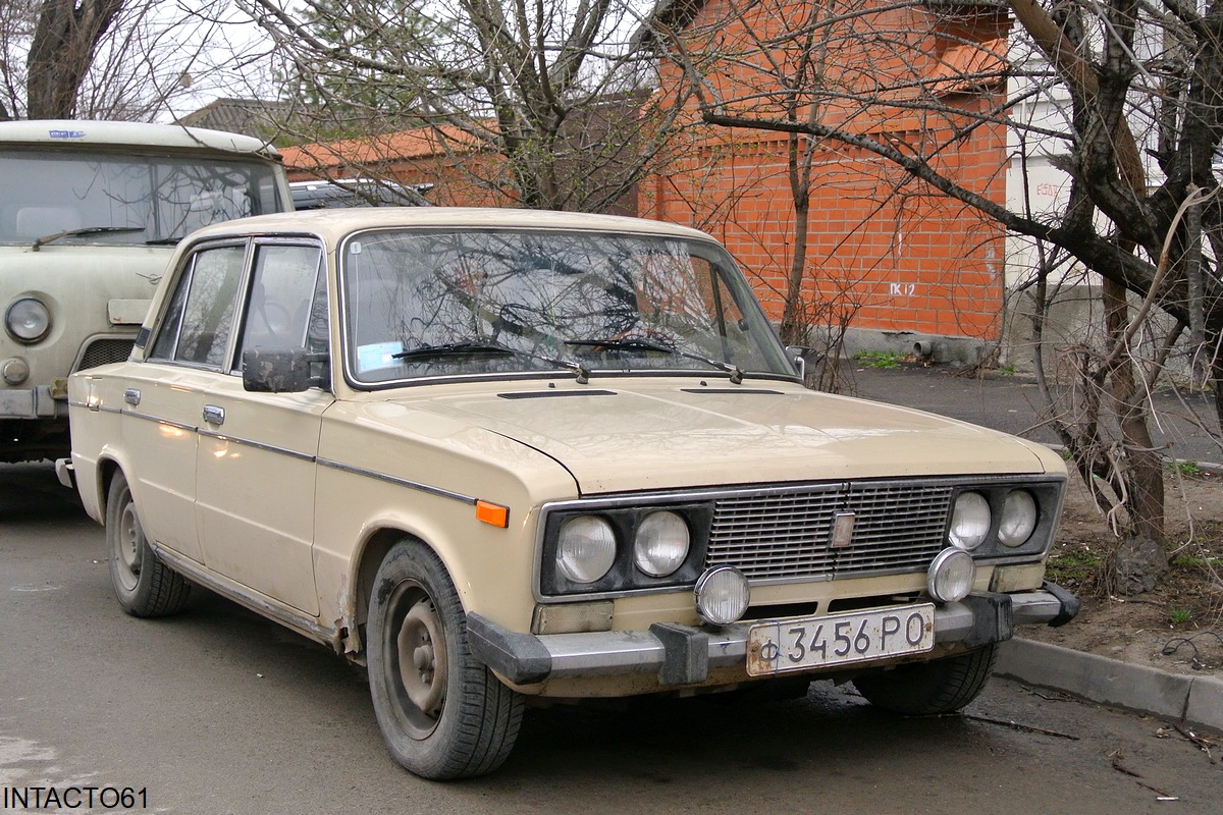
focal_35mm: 47
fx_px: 1597
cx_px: 612
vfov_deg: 28.6
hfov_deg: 41.9
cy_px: 408
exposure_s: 1/50
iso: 400
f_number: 4.5
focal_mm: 17.5
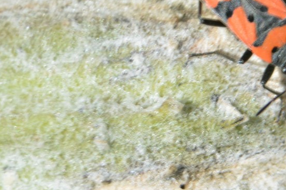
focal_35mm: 578
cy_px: 45
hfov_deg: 3.6
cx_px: 249
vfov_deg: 2.4
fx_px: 4590
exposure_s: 1/125
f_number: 8
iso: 125
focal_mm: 220
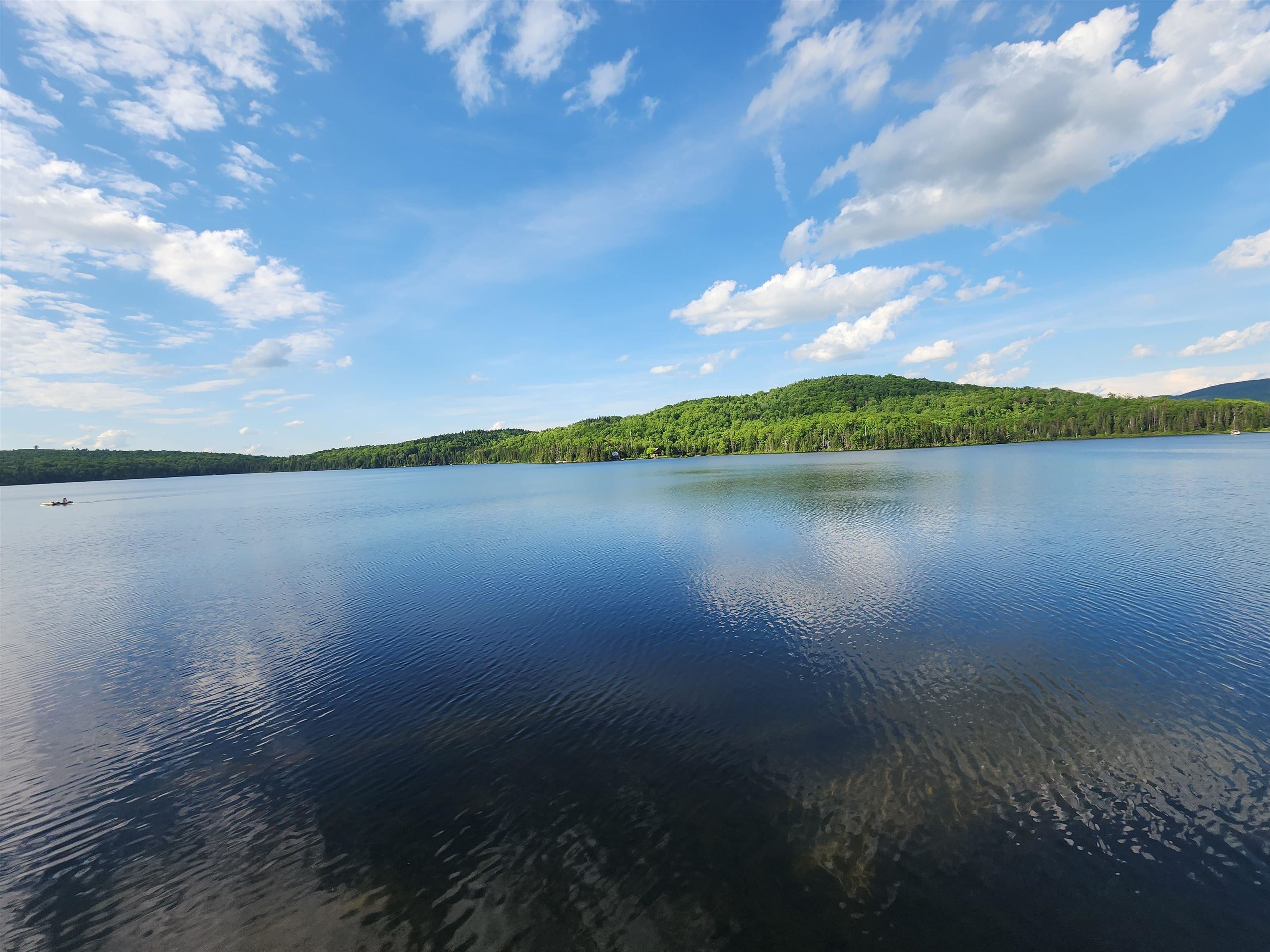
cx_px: 635
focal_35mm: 13
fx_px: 477
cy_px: 476
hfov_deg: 106.2
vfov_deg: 89.9
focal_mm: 2.2
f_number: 2.2
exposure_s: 1/1361
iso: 50
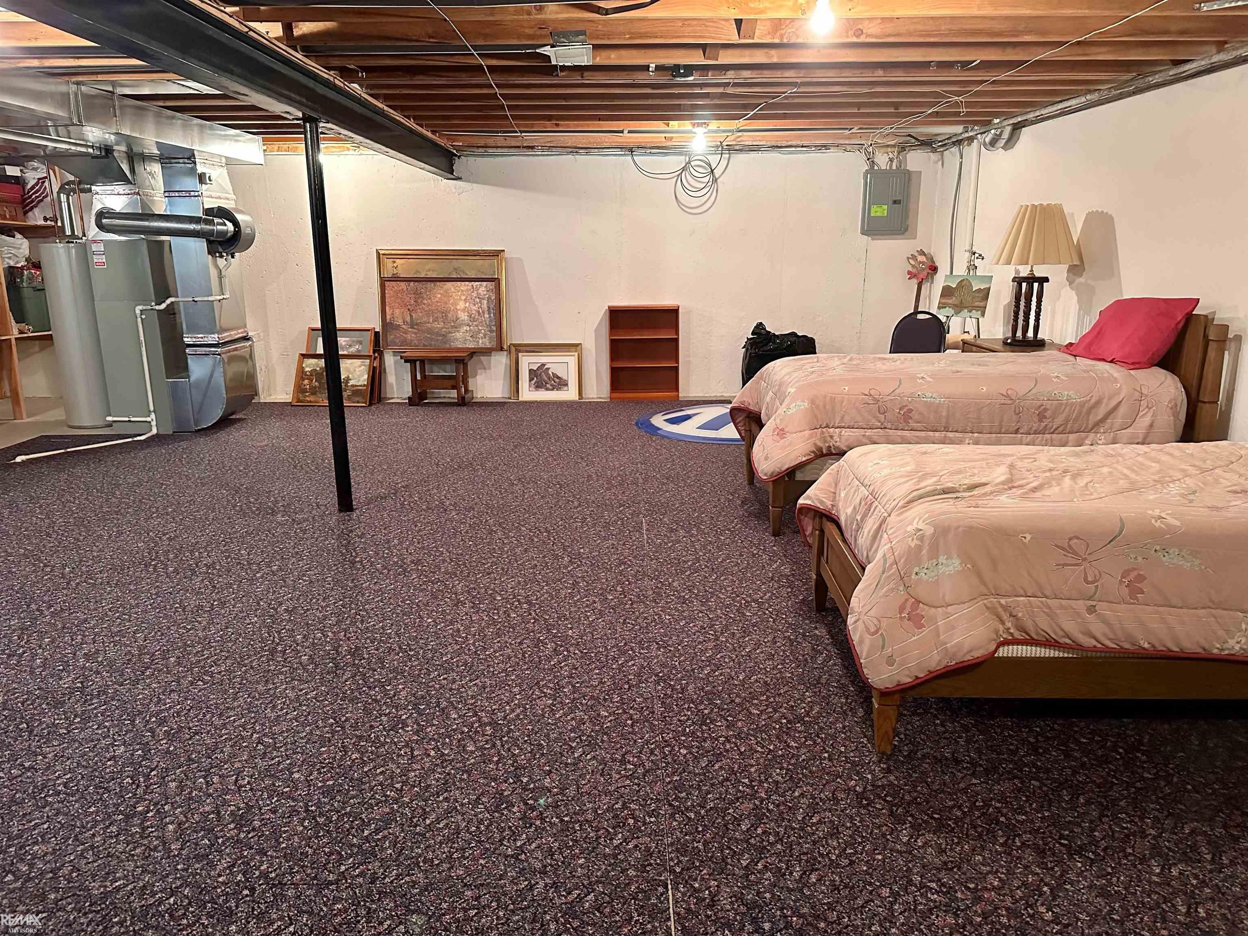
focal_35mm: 24
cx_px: 624
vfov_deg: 56.8
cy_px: 468
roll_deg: +0.0
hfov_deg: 71.6
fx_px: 865
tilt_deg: -15.9
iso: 800
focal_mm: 6.86
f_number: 1.78
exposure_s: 1/60
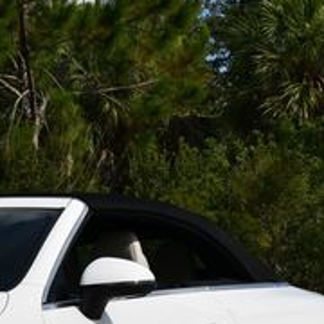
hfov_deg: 10.8
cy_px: 286
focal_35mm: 157
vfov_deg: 11.1
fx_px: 1663
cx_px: -130
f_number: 10
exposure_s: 1/400
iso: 100
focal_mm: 26
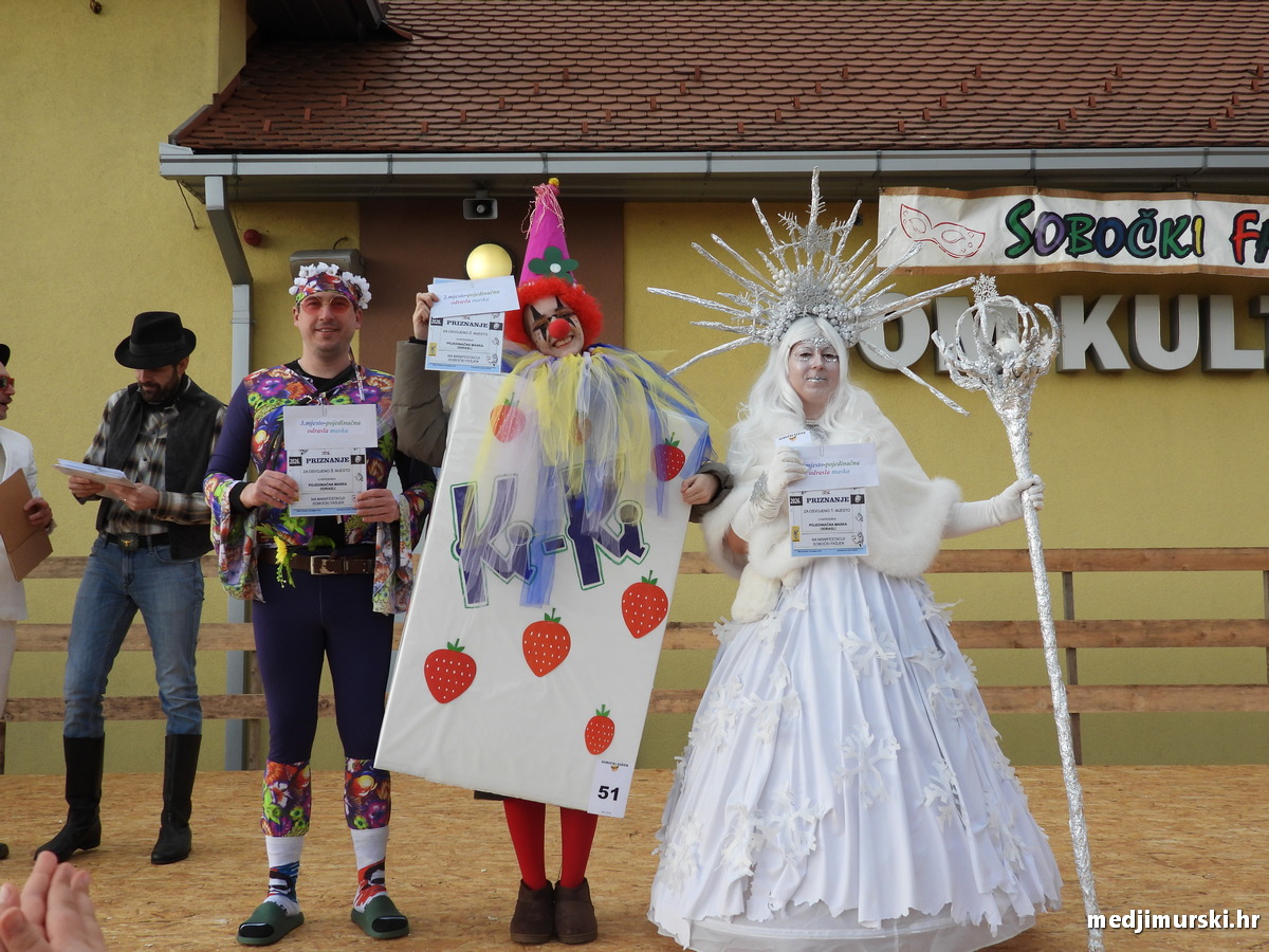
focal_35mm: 38
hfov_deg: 49.0
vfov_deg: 37.7
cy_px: 476
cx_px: 634
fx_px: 1393
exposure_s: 1/400
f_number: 3.2
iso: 100
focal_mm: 6.8
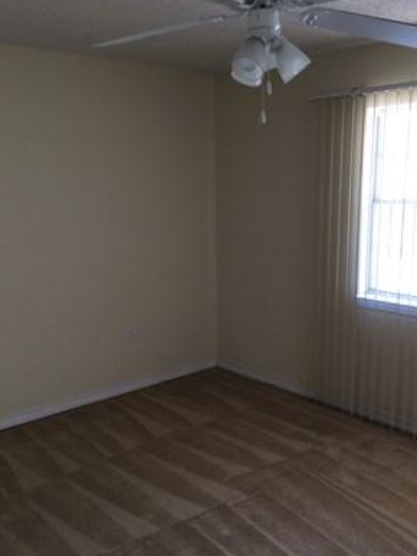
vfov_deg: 51.2
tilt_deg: -13.2
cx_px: 233
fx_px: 579
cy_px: 313
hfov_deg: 39.6
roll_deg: +1.1
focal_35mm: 36
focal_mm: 4.15
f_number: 2.2
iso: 50
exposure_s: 1/30
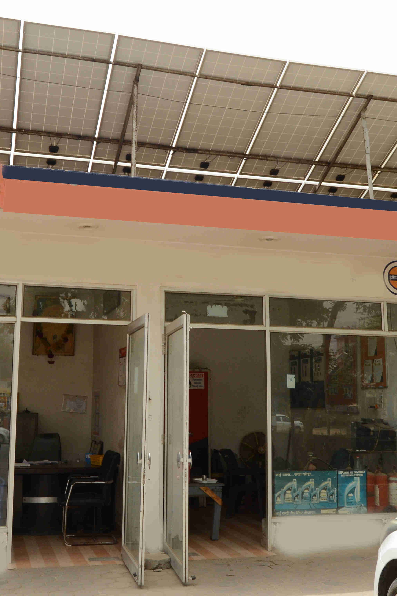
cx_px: 169
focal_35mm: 41
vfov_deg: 47.4
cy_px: 296
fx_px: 678
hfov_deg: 32.6
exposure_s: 1/200
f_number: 14
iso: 400
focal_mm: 18
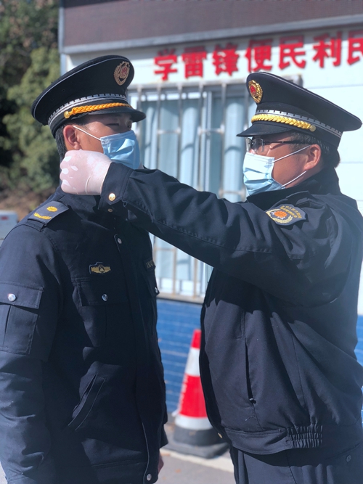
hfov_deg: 28.0
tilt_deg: -3.4
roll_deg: -1.6
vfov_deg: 36.8
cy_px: 242
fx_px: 727
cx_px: 182
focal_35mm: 52
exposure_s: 1/716
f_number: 2.4
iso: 16
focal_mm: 6
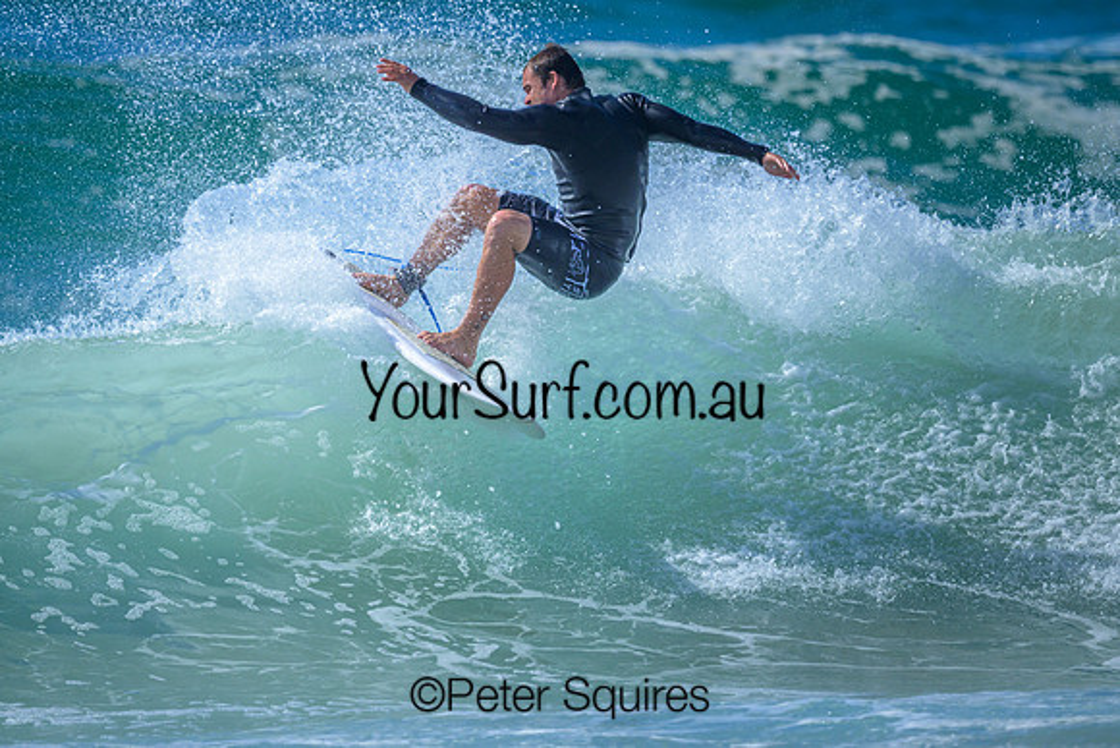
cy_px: 326
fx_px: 34198
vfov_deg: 1.3
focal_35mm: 1099
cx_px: 462
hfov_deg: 1.9
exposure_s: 1/2000
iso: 280
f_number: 6.3
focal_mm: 800
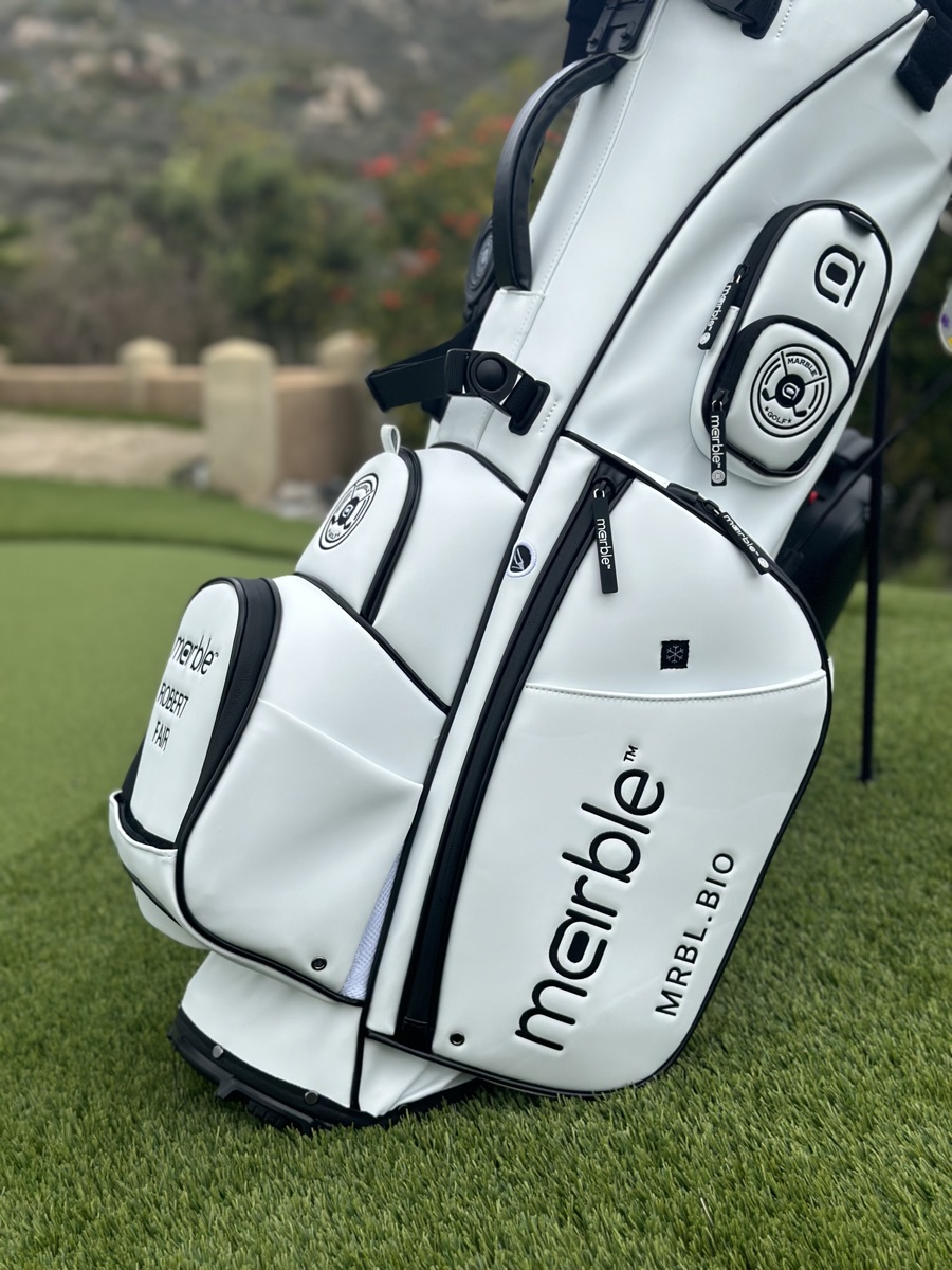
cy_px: 635
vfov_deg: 39.7
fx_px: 1760
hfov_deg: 30.3
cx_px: 476
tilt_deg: -8.5
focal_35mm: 48
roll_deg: +0.5
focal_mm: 6.86
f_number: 1.78
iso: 100
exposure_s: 1/3257
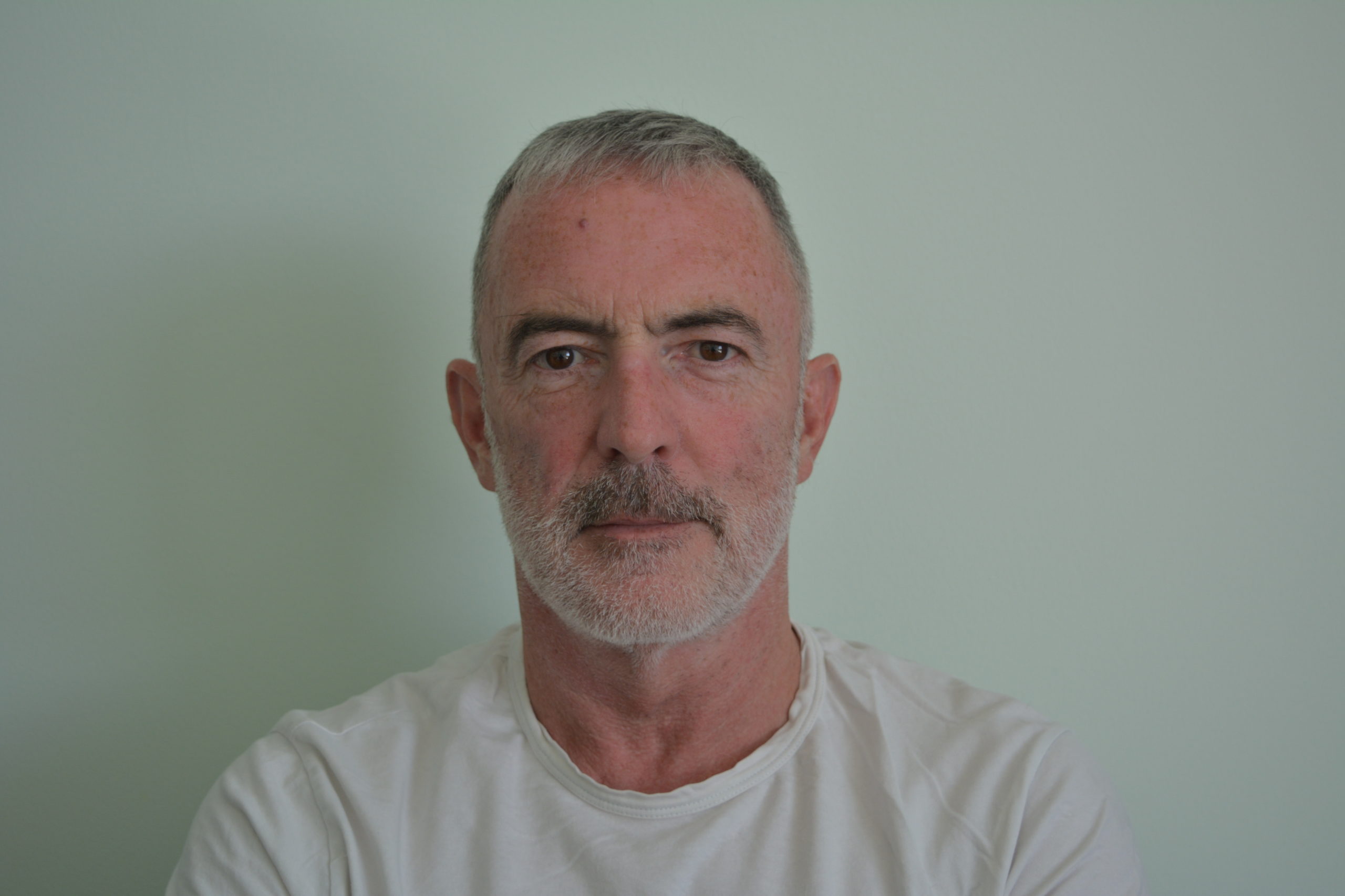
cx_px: 672
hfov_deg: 36.9
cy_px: 448
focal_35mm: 54
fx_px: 2017
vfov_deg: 25.1
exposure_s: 1/320
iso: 200
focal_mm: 36
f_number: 4.8
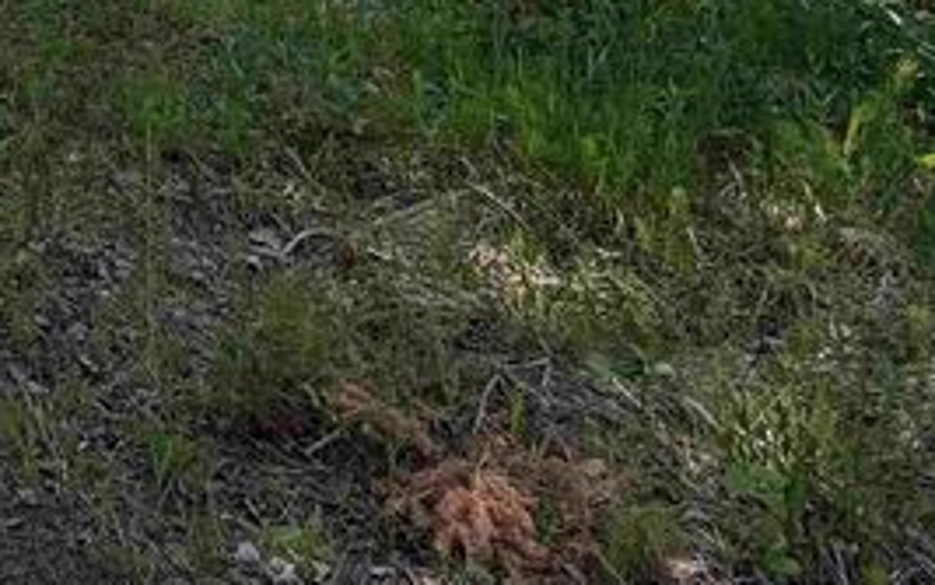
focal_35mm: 57
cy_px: -518
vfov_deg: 17.6
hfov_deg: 25.9
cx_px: -483
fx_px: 1453
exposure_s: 1/510
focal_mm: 2.22
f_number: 2.2
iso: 40
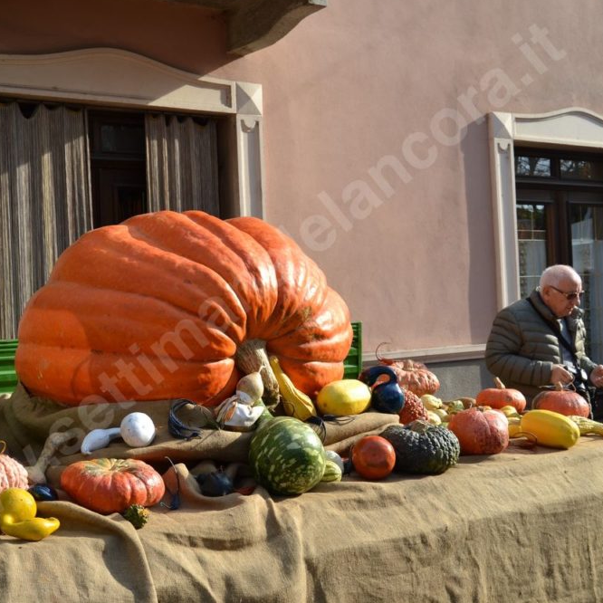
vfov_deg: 36.1
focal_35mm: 47
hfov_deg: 35.9
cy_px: 296
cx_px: 240
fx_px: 926
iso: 100
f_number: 7.1
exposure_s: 1/200
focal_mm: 24
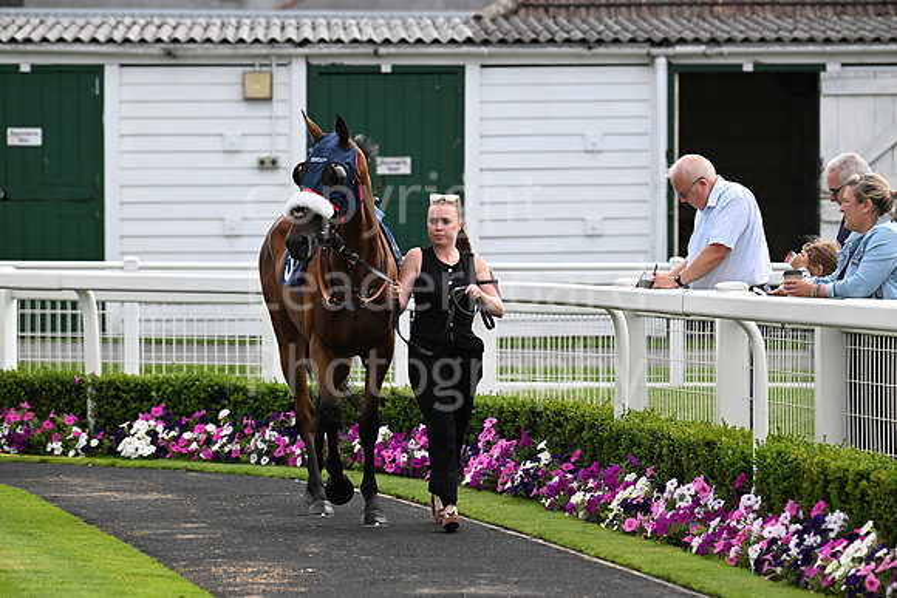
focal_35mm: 200
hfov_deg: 10.3
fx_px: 4984
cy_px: 299
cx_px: 448
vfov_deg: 6.9
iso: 500
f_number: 5
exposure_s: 1/2000
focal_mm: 200
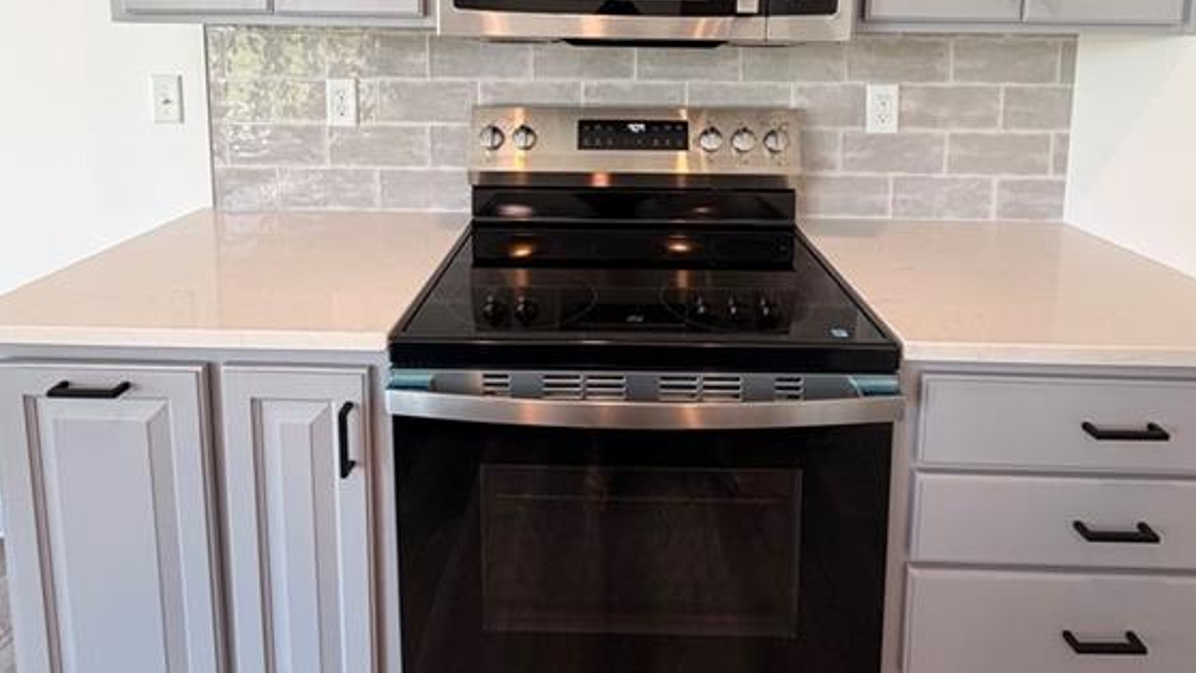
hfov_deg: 83.8
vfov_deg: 49.2
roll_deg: -0.2
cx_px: 600
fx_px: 666
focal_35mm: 21
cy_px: 99
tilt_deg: -6.4
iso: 200
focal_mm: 2.22
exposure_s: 1/120
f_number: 2.2
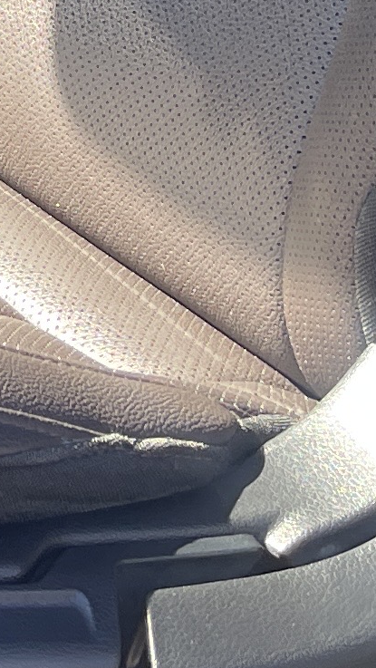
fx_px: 2639
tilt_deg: -5.9
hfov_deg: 7.4
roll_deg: -5.1
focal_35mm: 149
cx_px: -635
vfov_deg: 12.7
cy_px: -638
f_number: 1.6
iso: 32
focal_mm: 5.1
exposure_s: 1/121
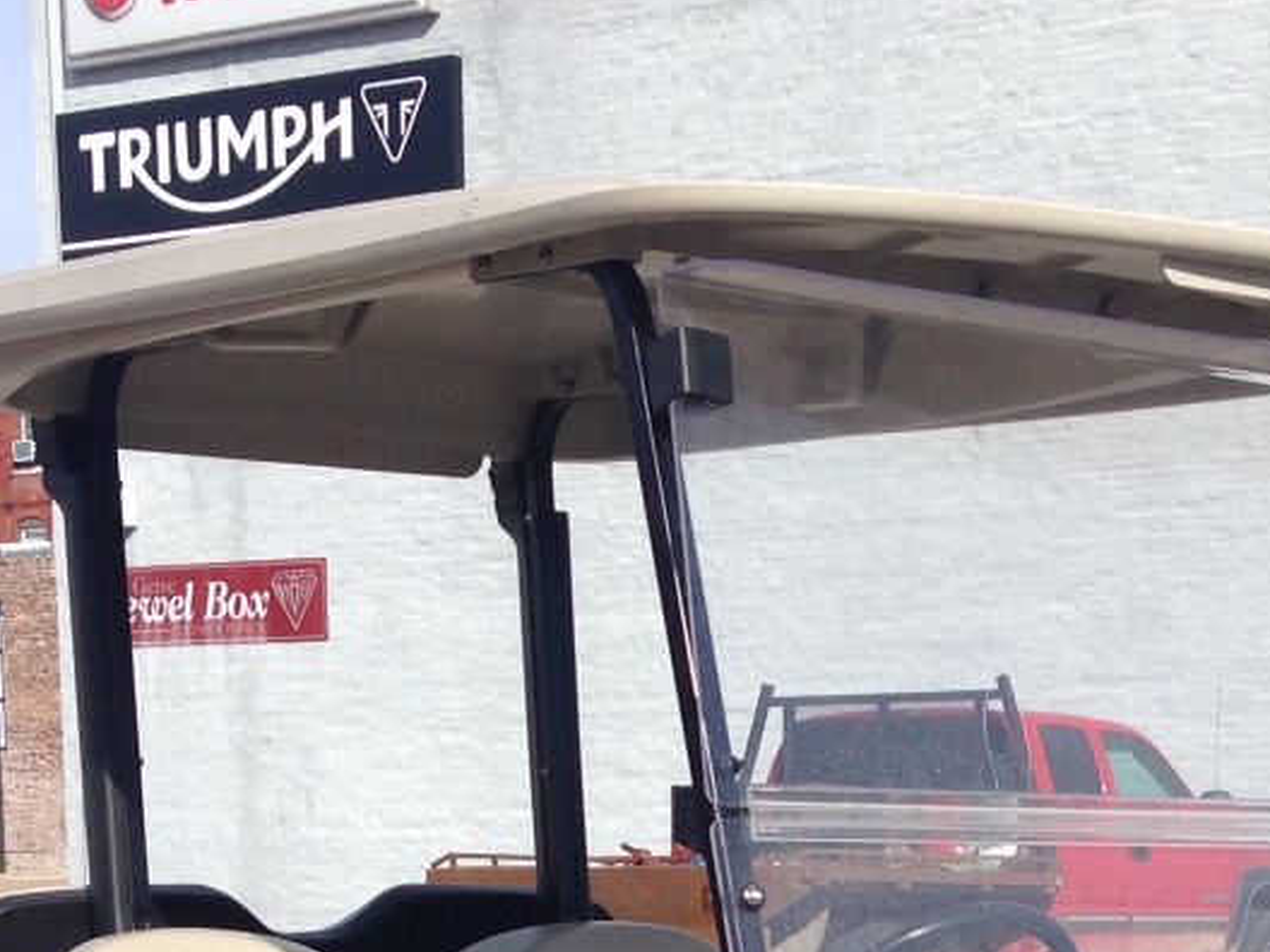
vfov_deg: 13.8
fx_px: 3742
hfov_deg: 19.2
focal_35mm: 102
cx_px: 902
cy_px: 1337
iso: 50
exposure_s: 1/1938
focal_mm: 4.12
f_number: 2.4
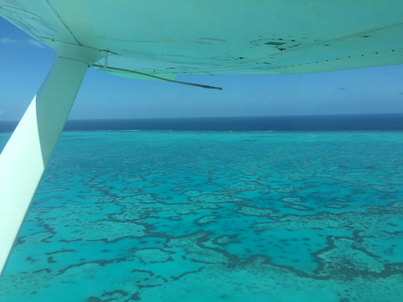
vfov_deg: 48.2
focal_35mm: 29
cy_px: 151
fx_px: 338
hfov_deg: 61.7
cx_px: 202
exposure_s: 1/2825
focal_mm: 4.15
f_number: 2.2
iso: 32
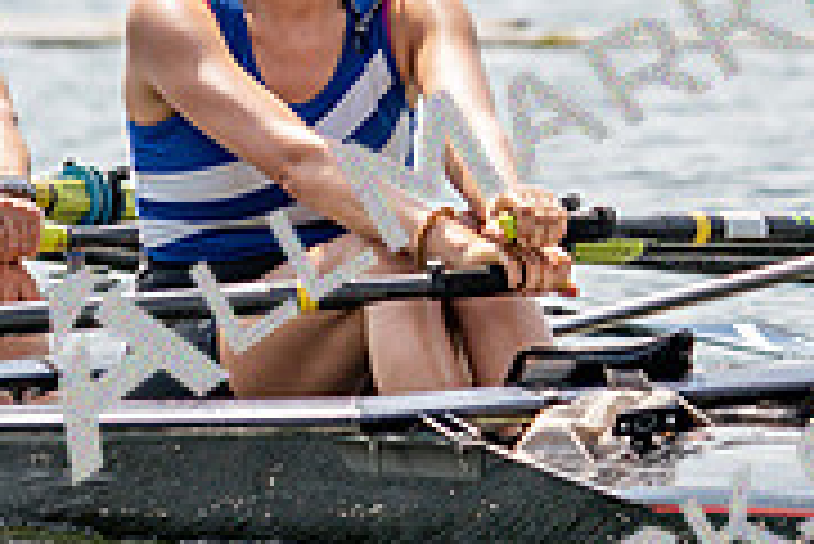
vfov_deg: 2.1
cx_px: -337
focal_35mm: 668
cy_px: 56
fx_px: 15116
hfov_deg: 3.1
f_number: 5.6
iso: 250
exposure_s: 1/1600
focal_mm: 209
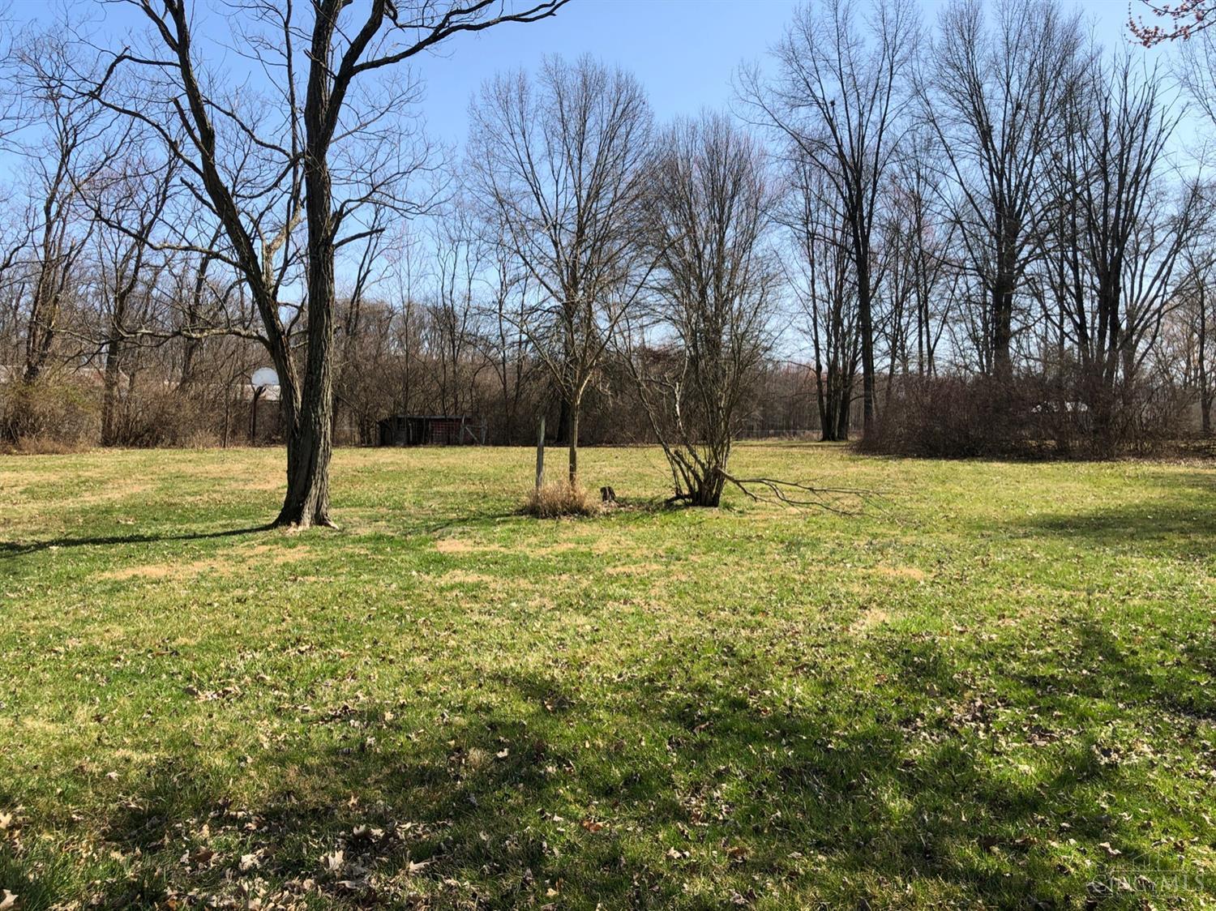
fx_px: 983
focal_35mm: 28
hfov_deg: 63.5
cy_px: 456
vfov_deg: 49.7
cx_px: 608
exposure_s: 1/1230
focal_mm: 3.99
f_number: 1.8
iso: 20
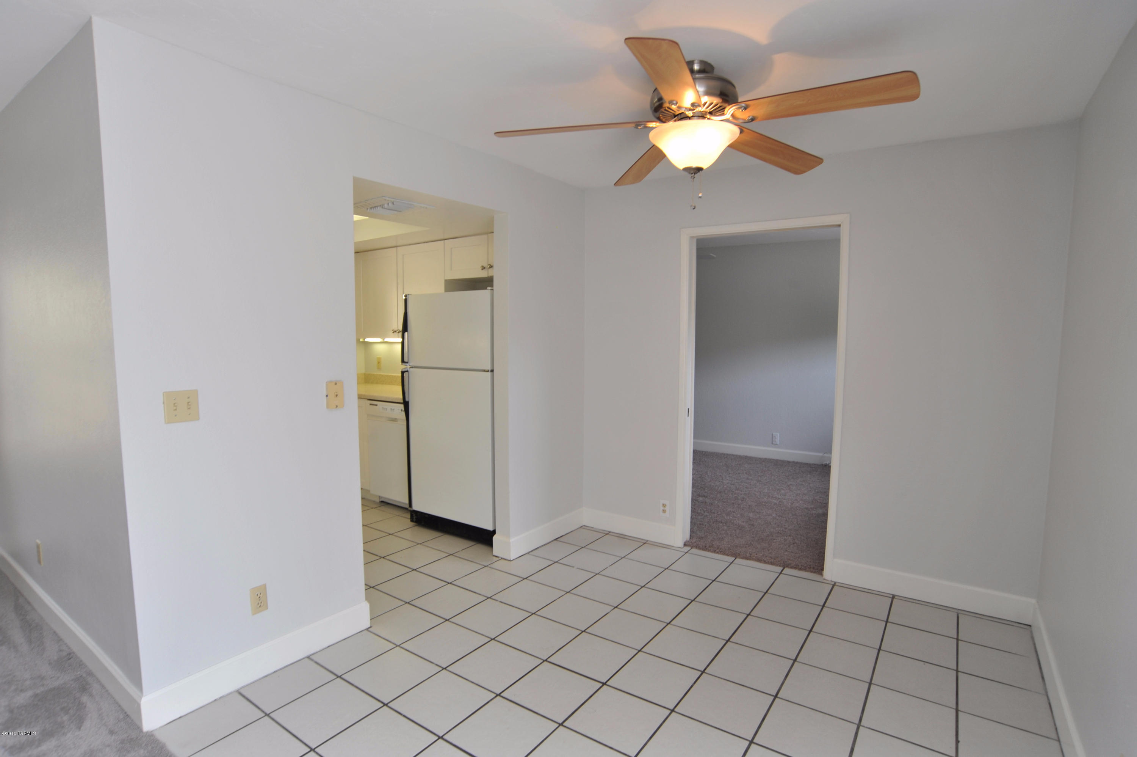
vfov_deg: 67.3
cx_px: 568
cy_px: 378
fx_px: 568
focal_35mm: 18
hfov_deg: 90.0
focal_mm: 18
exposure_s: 1/30
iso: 400
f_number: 9
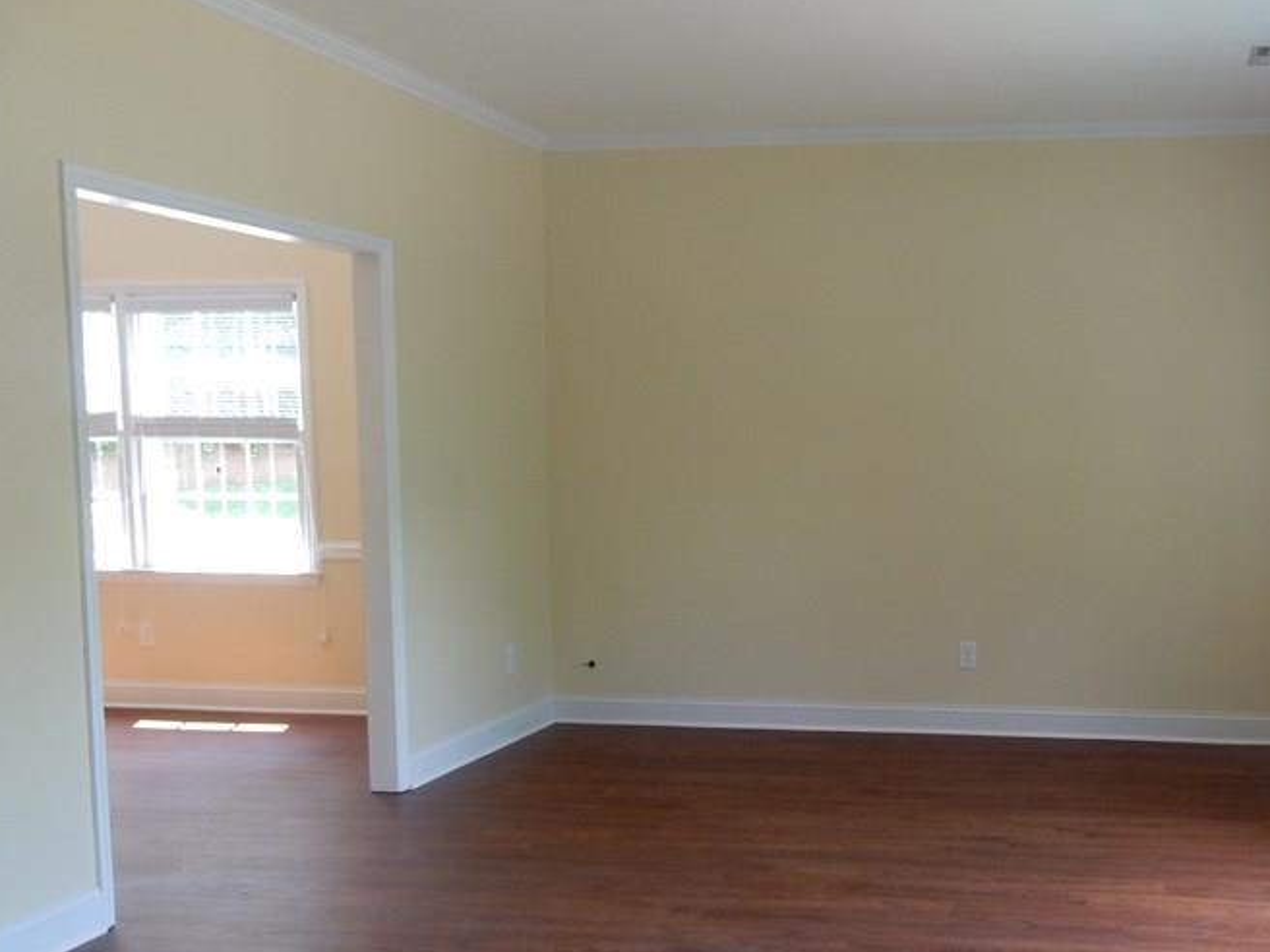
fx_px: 1431
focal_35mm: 39
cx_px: 976
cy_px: 580
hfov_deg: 45.9
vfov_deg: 36.7
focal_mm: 4.5
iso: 140
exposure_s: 1/30
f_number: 3.7
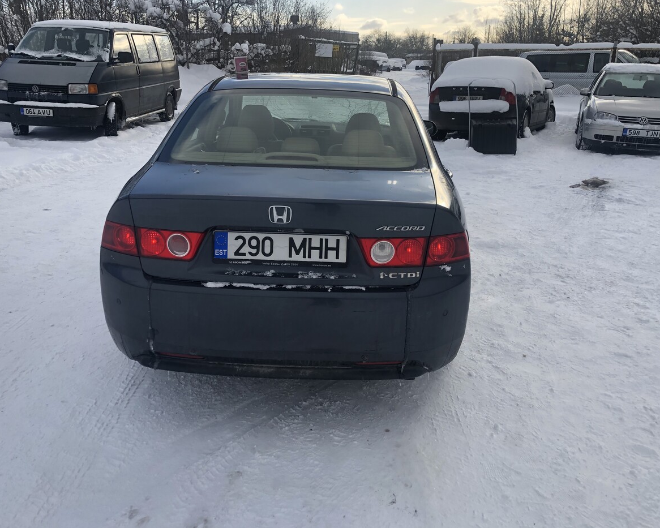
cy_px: 260
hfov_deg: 58.7
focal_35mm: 30
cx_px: 315
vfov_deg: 48.5
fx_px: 586
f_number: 1.8
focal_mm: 4
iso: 20
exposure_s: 1/1297
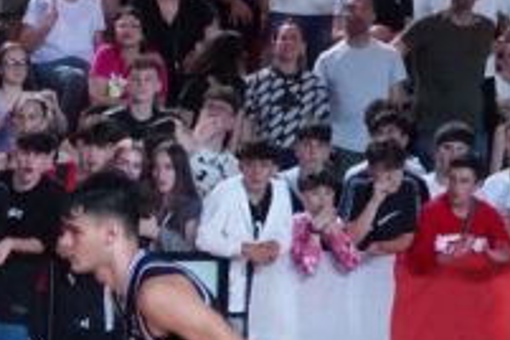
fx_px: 4816
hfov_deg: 6.0
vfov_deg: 4.0
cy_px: 464
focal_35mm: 340
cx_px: -358
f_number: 4
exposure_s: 1/1000
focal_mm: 57
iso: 5000
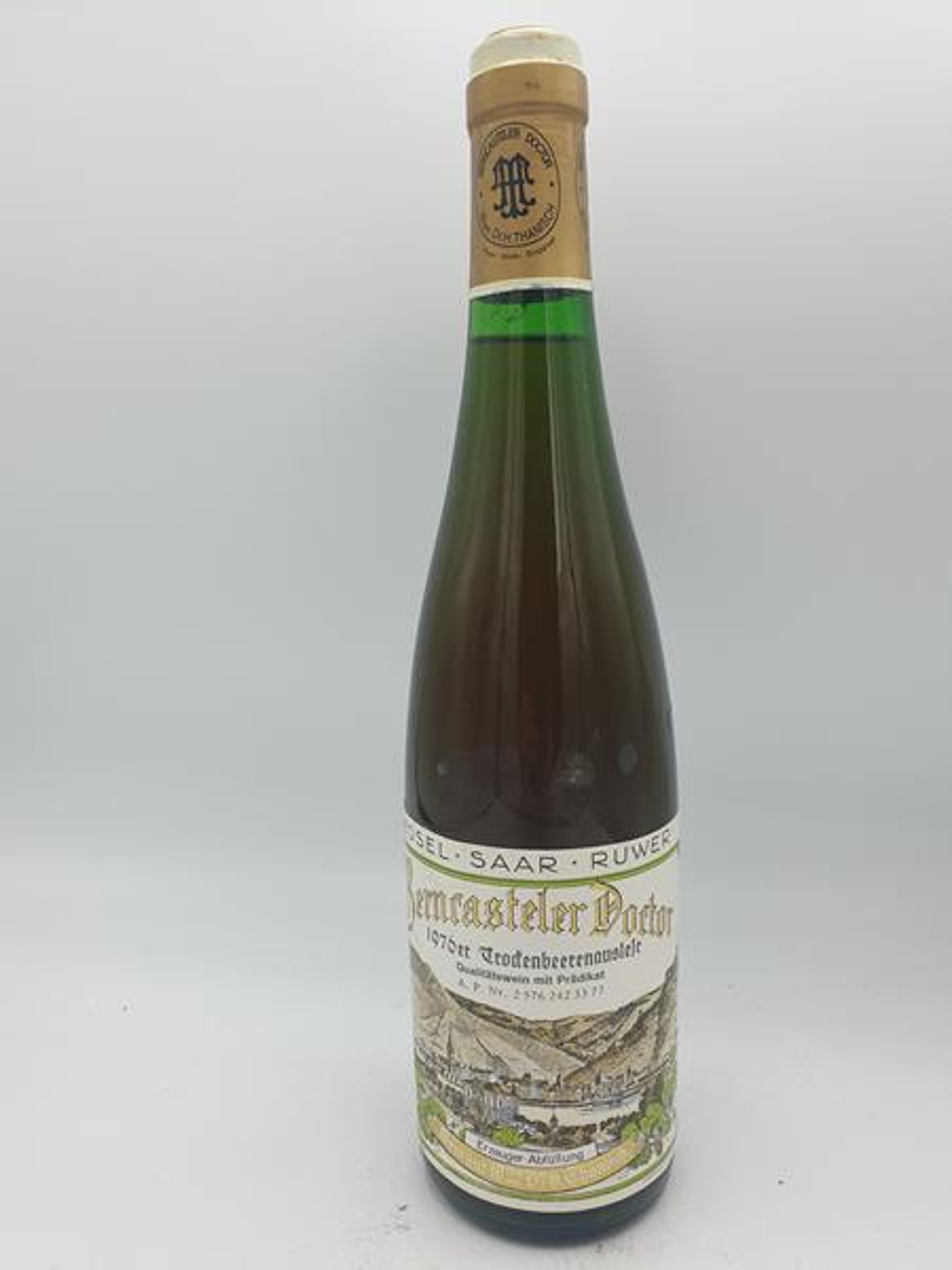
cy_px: 635
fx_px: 953
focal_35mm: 26
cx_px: 476
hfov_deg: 53.1
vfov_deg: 67.3
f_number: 2.4
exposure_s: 1/477
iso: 50
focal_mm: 4.3
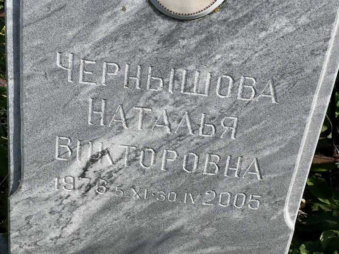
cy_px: 127
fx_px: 754
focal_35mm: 77
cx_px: 170
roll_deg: +10.2
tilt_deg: -36.8
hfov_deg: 25.3
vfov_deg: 19.1
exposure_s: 1/622
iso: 32
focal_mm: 9
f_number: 2.8
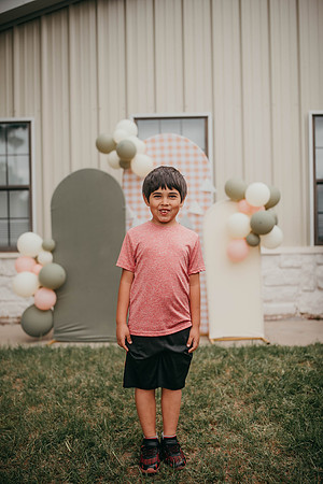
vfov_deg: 54.4
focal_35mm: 35
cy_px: 242
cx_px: 162
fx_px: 471
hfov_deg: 37.9
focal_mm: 35
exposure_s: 1/2000
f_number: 1.8
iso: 50
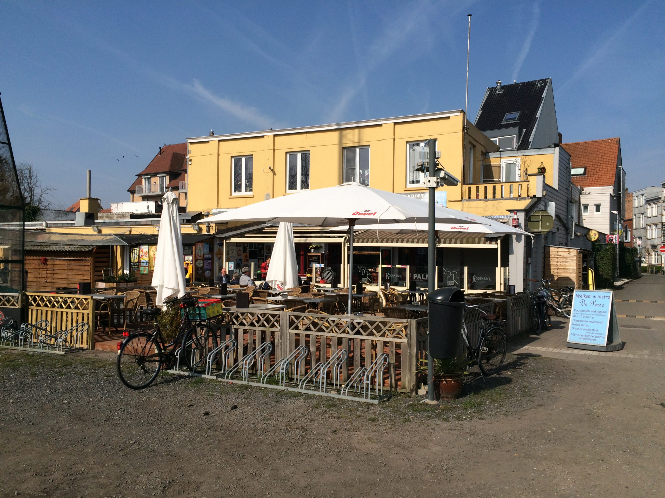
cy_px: 249
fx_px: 557
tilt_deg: +0.1
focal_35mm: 29
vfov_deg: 48.2
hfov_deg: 61.7
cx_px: 332
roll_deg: -0.4
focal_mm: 4.15
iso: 32
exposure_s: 1/3731
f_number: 2.2
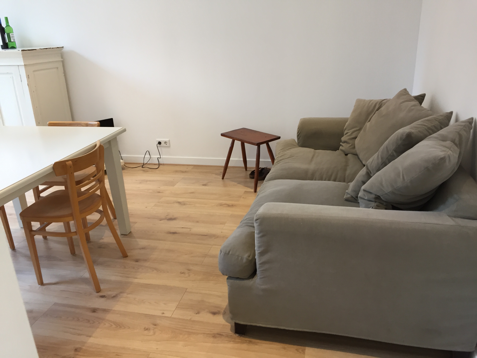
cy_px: 179
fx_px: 400
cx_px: 238
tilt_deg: -21.6
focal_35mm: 29
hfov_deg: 61.7
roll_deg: +2.8
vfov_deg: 48.2
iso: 80
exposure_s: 1/33
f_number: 2.2
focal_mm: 4.15
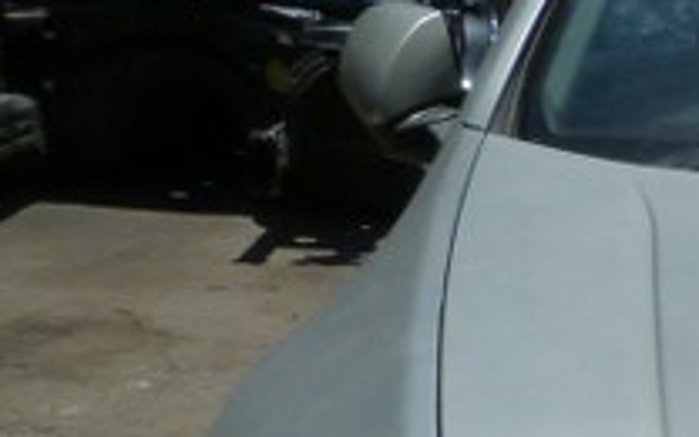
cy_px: 652
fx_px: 1943
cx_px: 1287
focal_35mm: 102
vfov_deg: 12.2
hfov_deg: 16.7
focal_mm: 4.5
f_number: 5.6
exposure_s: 1/1000
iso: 125
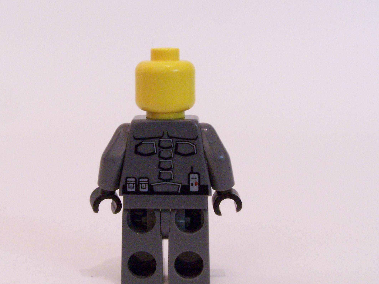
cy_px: 160
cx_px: 170
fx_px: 887
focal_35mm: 81
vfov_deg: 18.2
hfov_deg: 24.1
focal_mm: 11.1
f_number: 8
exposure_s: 1/4
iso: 400
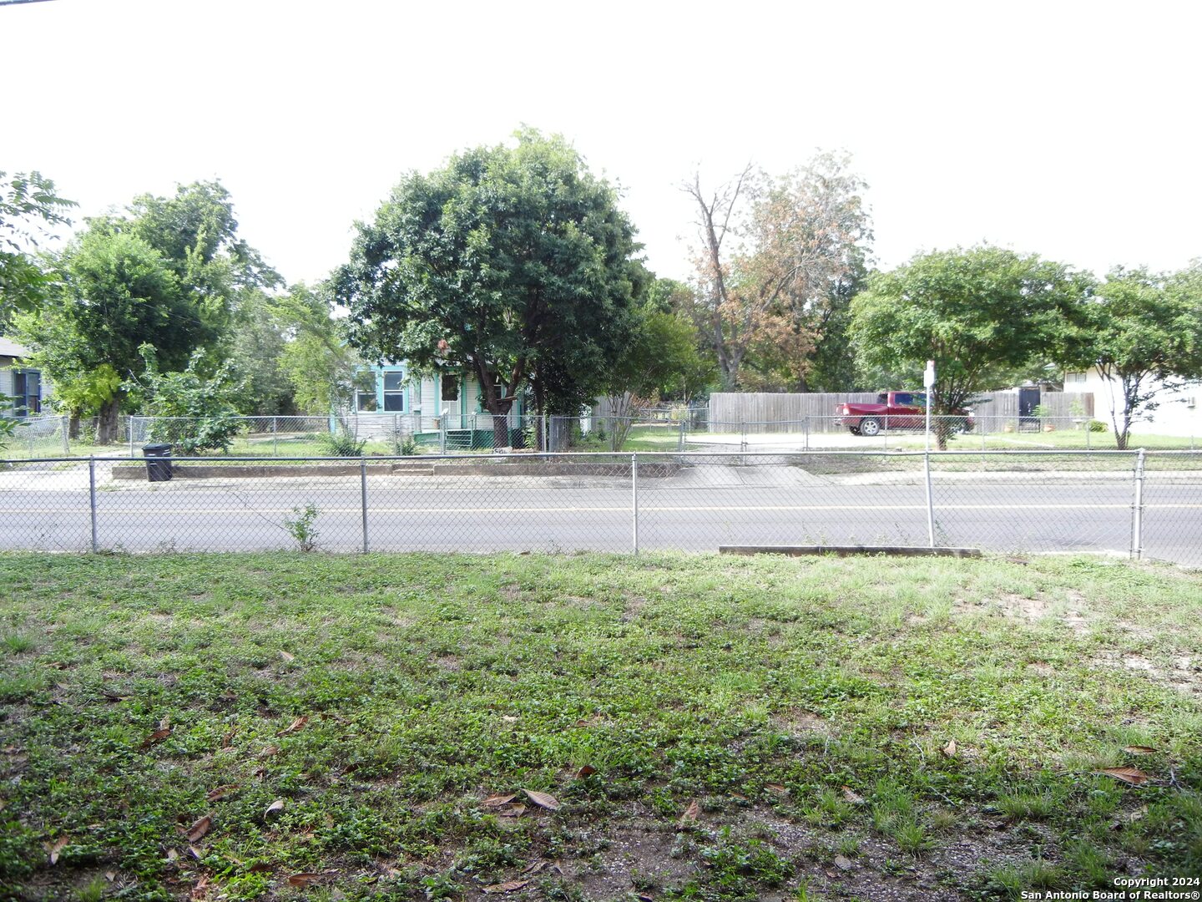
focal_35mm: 30
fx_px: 1042
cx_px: 601
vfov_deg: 46.8
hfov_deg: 60.0
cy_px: 451
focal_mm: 5.4
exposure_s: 1/337
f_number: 3.5
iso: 160
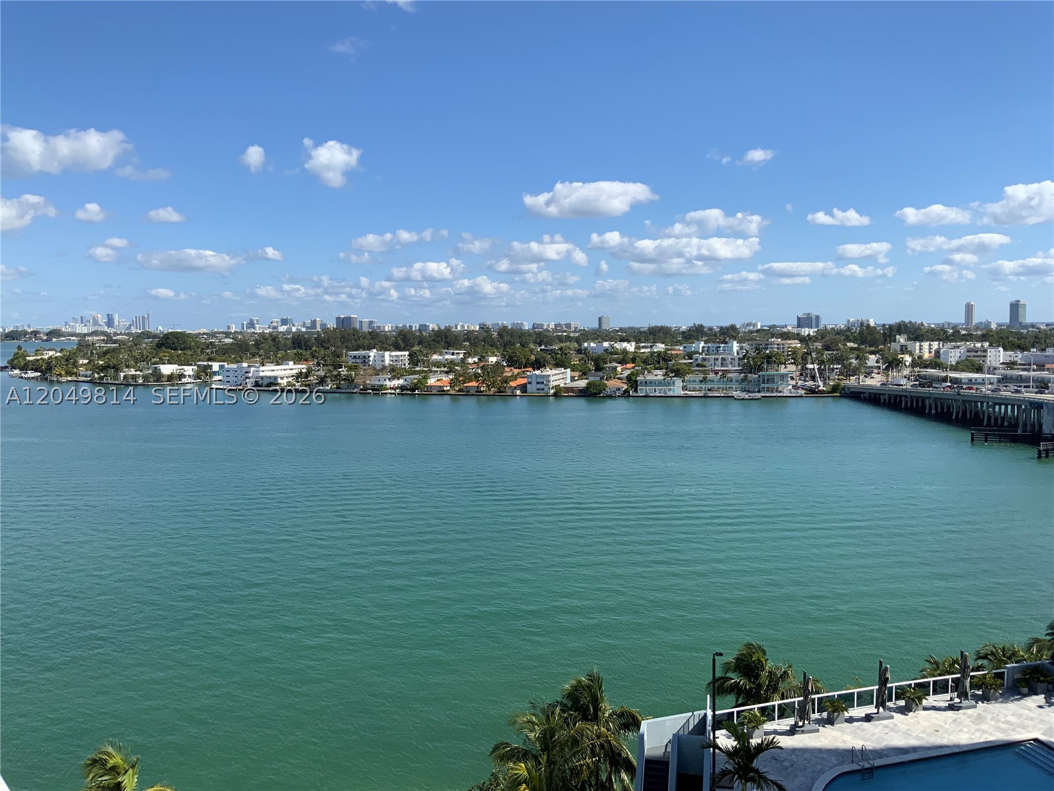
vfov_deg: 48.2
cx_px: 527
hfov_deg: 61.7
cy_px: 396
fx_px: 883
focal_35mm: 29
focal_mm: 3
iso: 20
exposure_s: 1/2538
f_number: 1.8
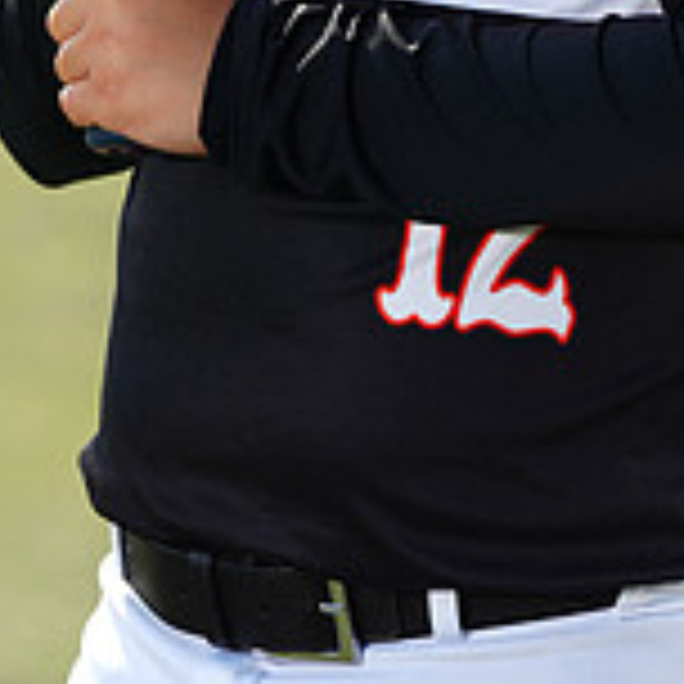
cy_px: -410
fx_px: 14486
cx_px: 340
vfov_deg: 2.7
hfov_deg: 2.7
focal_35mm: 648
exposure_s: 1/250
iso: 64
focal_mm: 200
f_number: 5
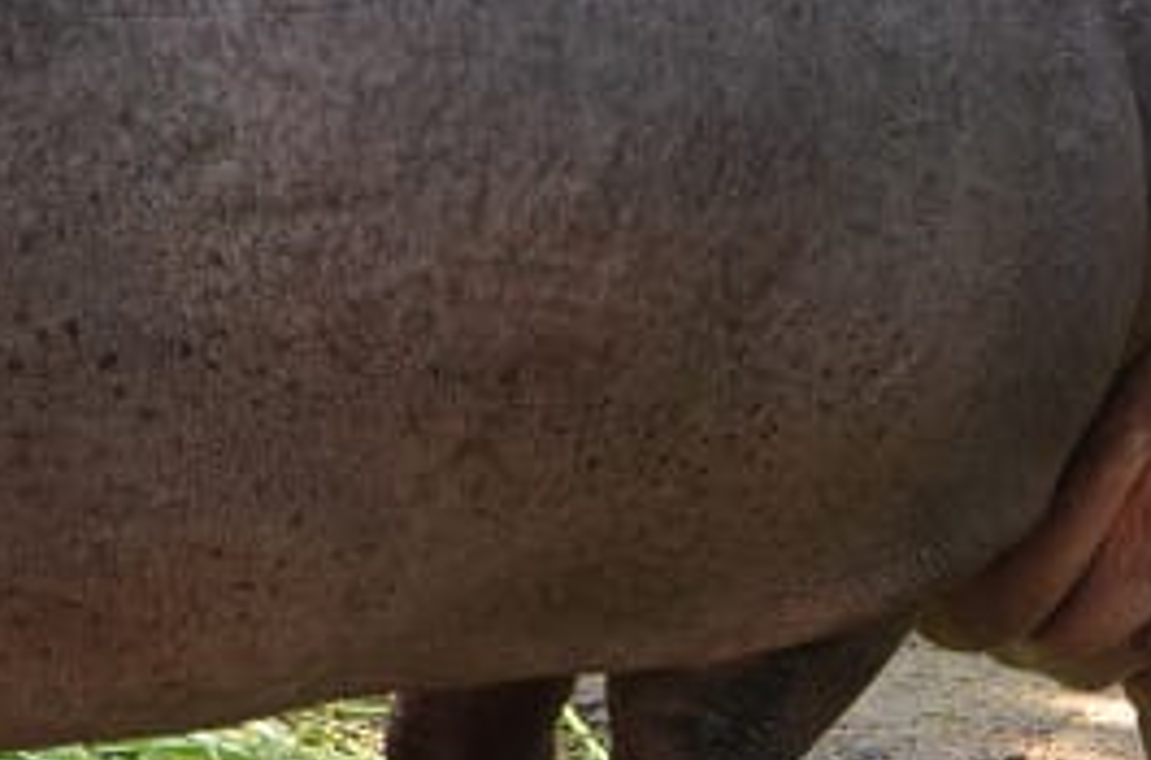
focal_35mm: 252
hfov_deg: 8.1
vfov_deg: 5.4
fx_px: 8033
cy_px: 725
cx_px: 1357
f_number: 5.3
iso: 800
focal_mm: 70
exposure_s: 1/100
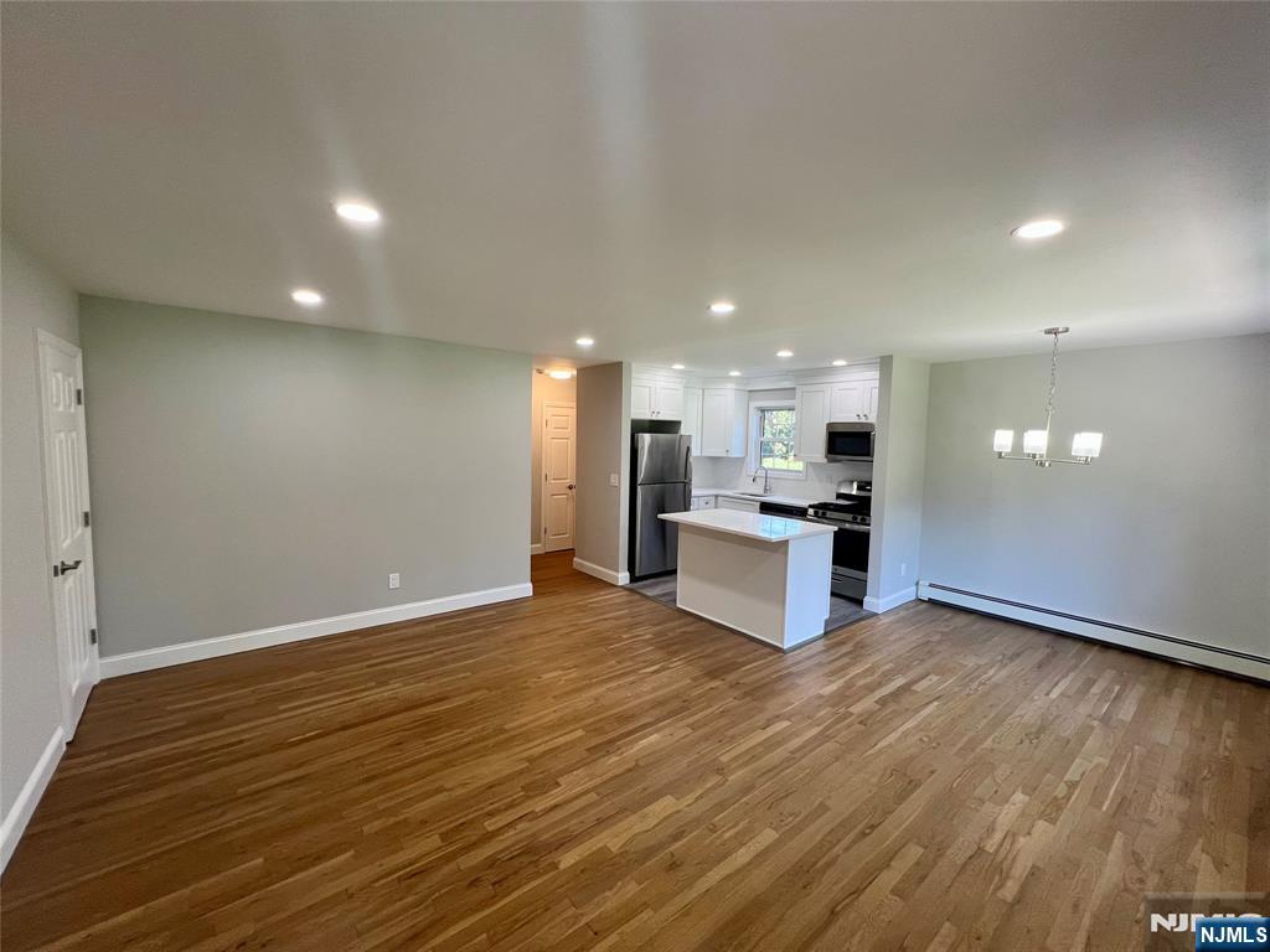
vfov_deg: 89.9
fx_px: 477
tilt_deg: -4.3
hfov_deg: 106.2
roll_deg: -1.2
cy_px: 476
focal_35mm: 13
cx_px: 635
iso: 125
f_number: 1.8
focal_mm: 1.57
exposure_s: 1/120
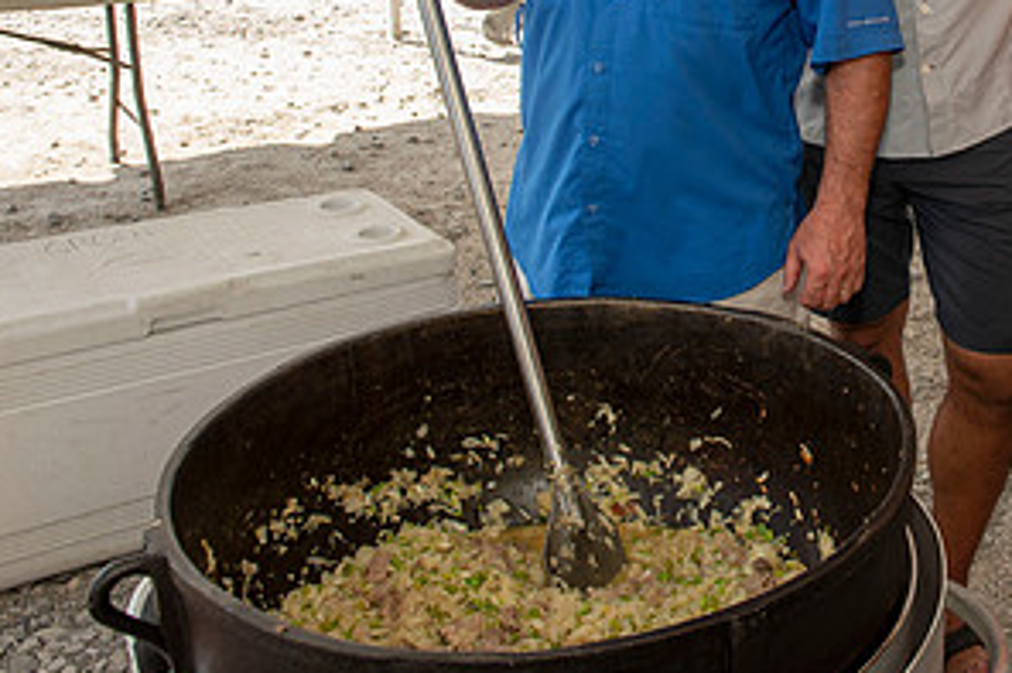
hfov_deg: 39.7
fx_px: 1320
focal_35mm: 47
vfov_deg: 27.4
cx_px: 858
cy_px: 44
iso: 200
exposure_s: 1/250
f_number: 5.6
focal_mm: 24
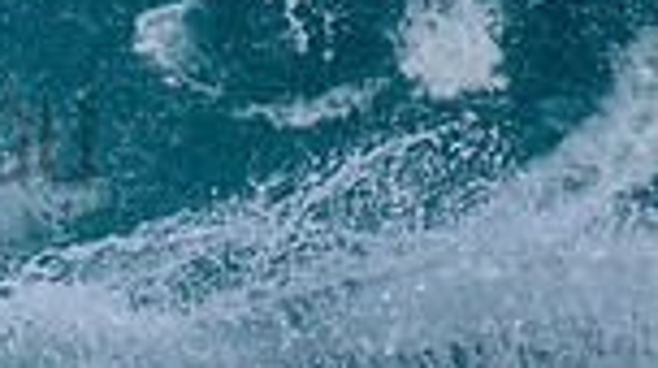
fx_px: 38104
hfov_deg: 1.0
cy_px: 40
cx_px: -297
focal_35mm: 2187
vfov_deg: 0.6
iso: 140
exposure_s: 1/2000
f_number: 5.6
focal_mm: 500
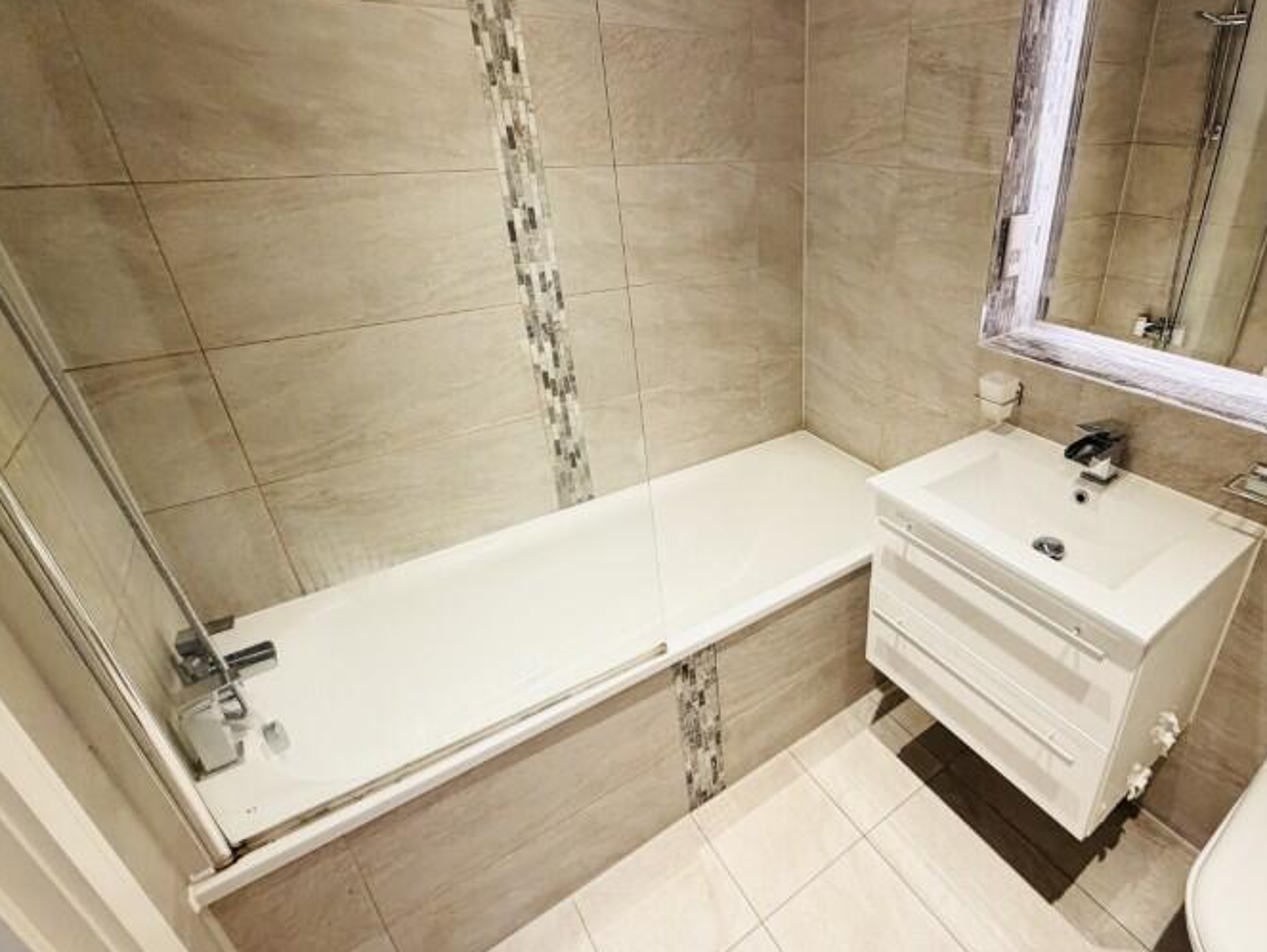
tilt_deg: -26.3
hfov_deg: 85.6
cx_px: 809
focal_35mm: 18
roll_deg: -1.0
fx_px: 659
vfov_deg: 71.5
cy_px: 440
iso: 250
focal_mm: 2.22
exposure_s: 1/100
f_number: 2.2
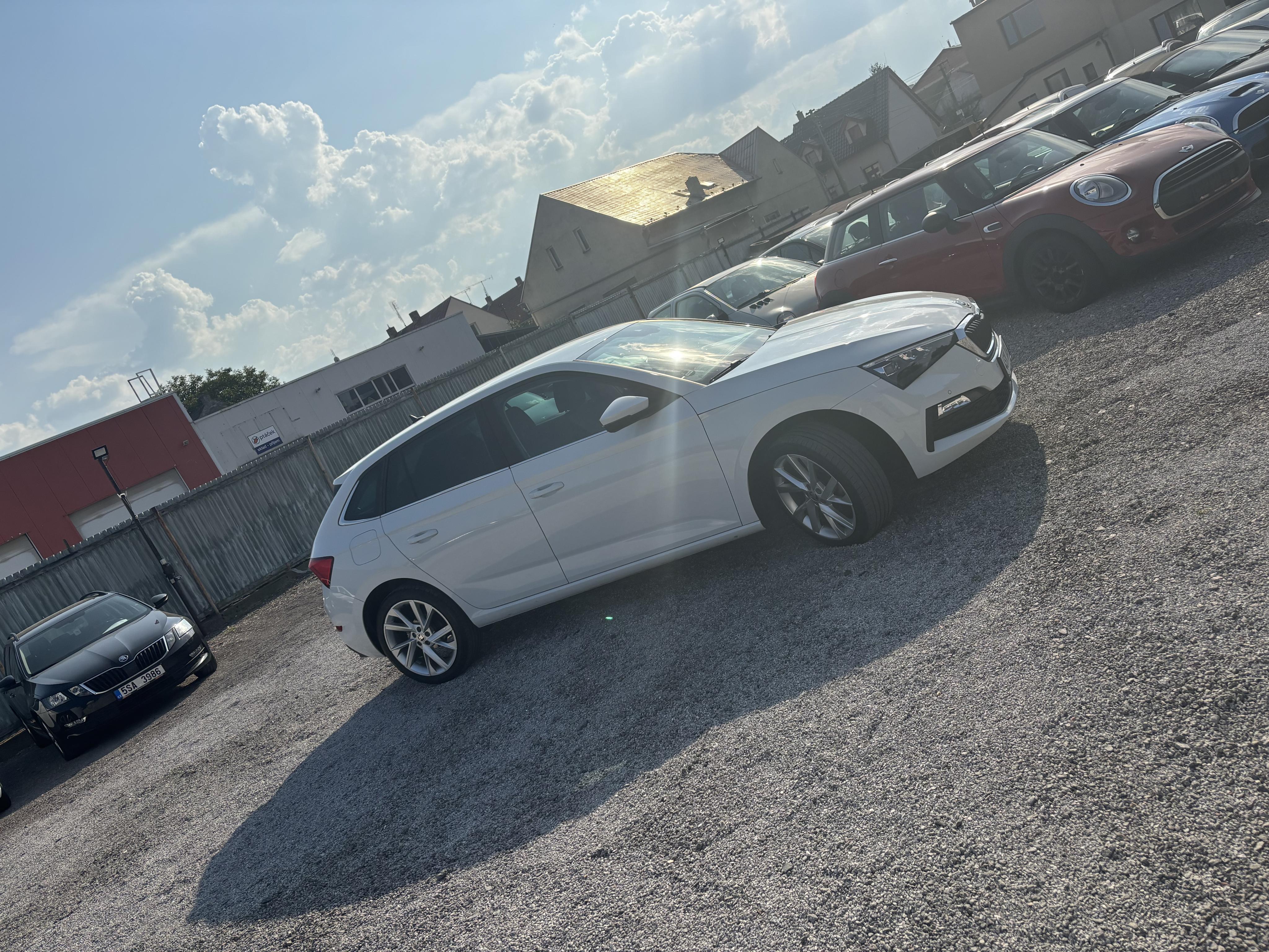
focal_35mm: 26
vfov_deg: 53.1
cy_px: 476
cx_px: 634
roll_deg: +26.6
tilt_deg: -7.2
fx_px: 953
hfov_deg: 67.3
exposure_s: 1/5952
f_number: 1.6
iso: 50
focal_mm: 5.96
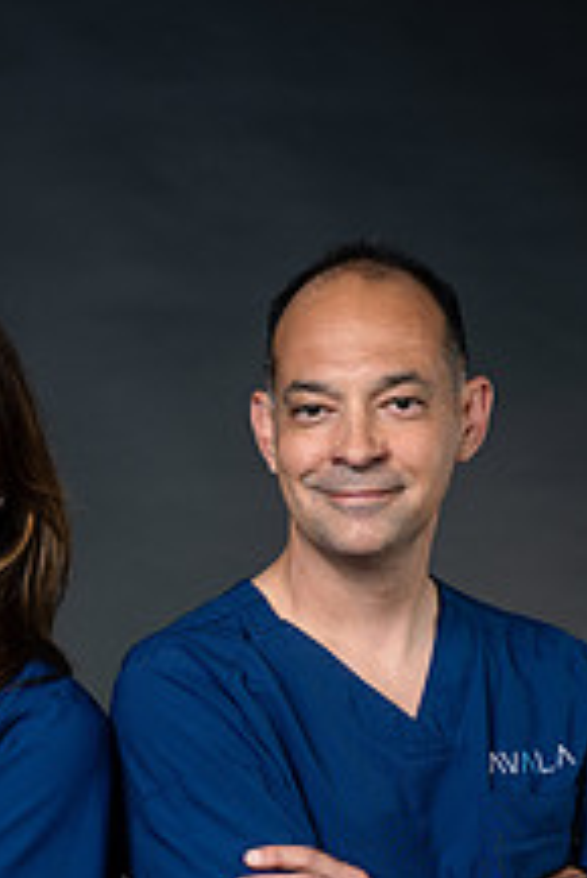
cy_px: 838
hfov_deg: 7.8
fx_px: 4297
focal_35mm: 176
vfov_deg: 11.6
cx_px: 146
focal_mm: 85
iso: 200
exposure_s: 1/160
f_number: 4
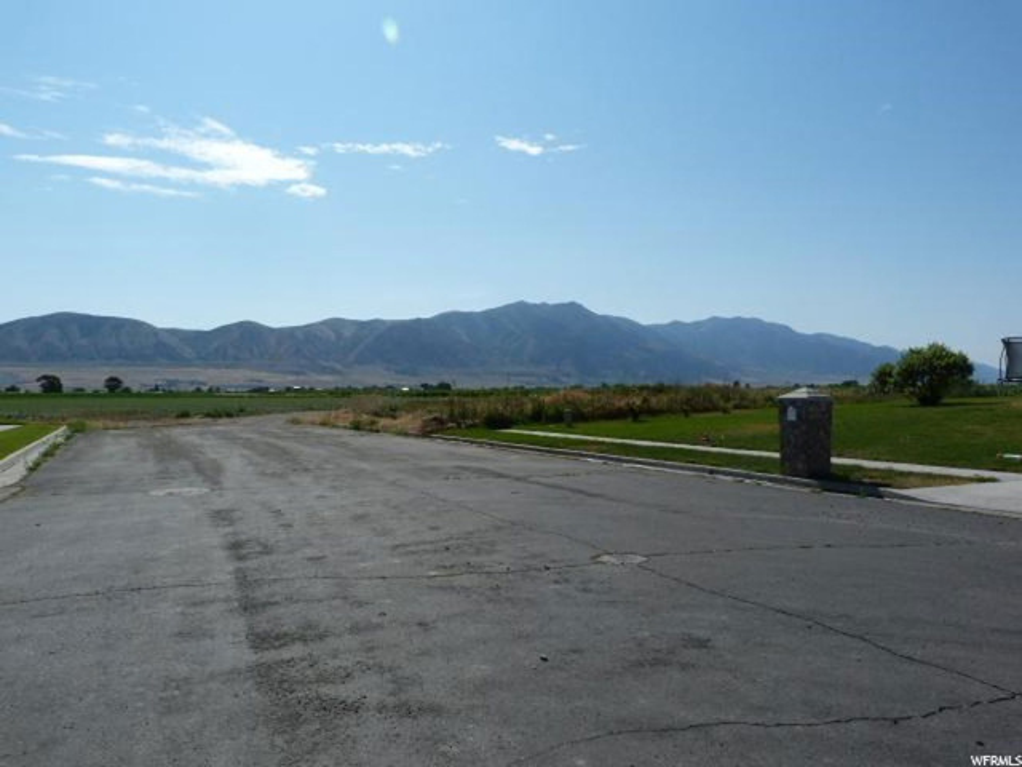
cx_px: 511
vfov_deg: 54.9
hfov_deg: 69.4
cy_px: 384
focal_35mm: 25
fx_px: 738
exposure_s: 1/640
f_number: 5.6
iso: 80
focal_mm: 4.5
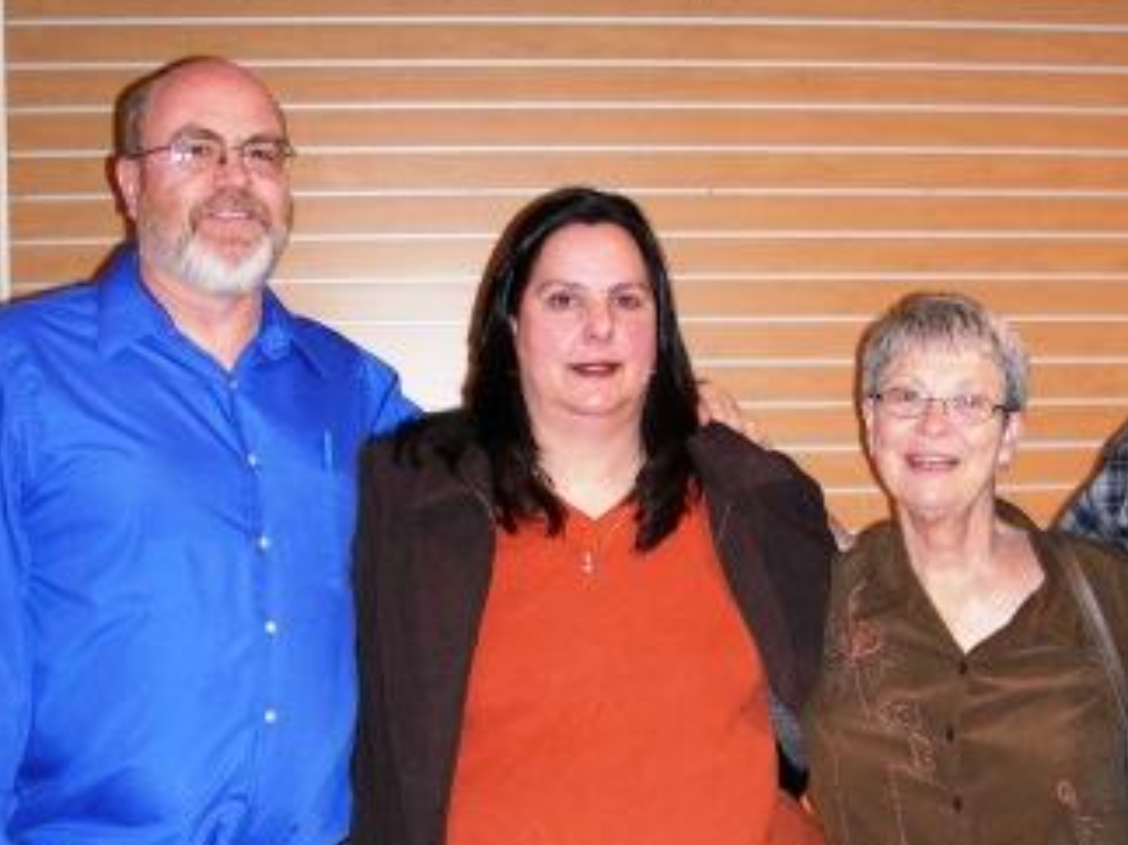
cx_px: 712
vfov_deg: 23.9
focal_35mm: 61
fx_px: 1987
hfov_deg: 31.5
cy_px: 562
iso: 171
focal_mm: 7.4
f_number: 3.5
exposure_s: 1/60.1
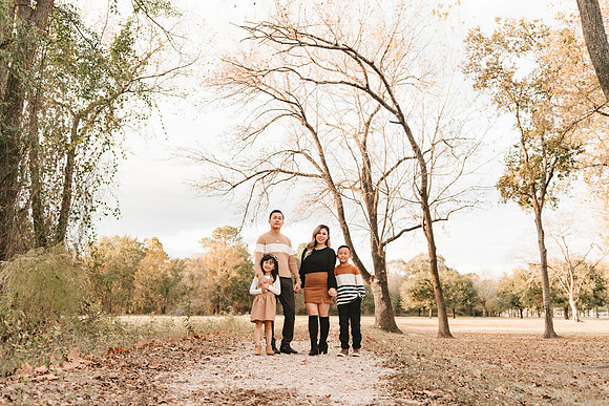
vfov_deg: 37.9
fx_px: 592
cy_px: 203
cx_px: 304
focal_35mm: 35
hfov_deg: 54.4
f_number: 4
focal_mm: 35
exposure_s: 1/200
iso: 125
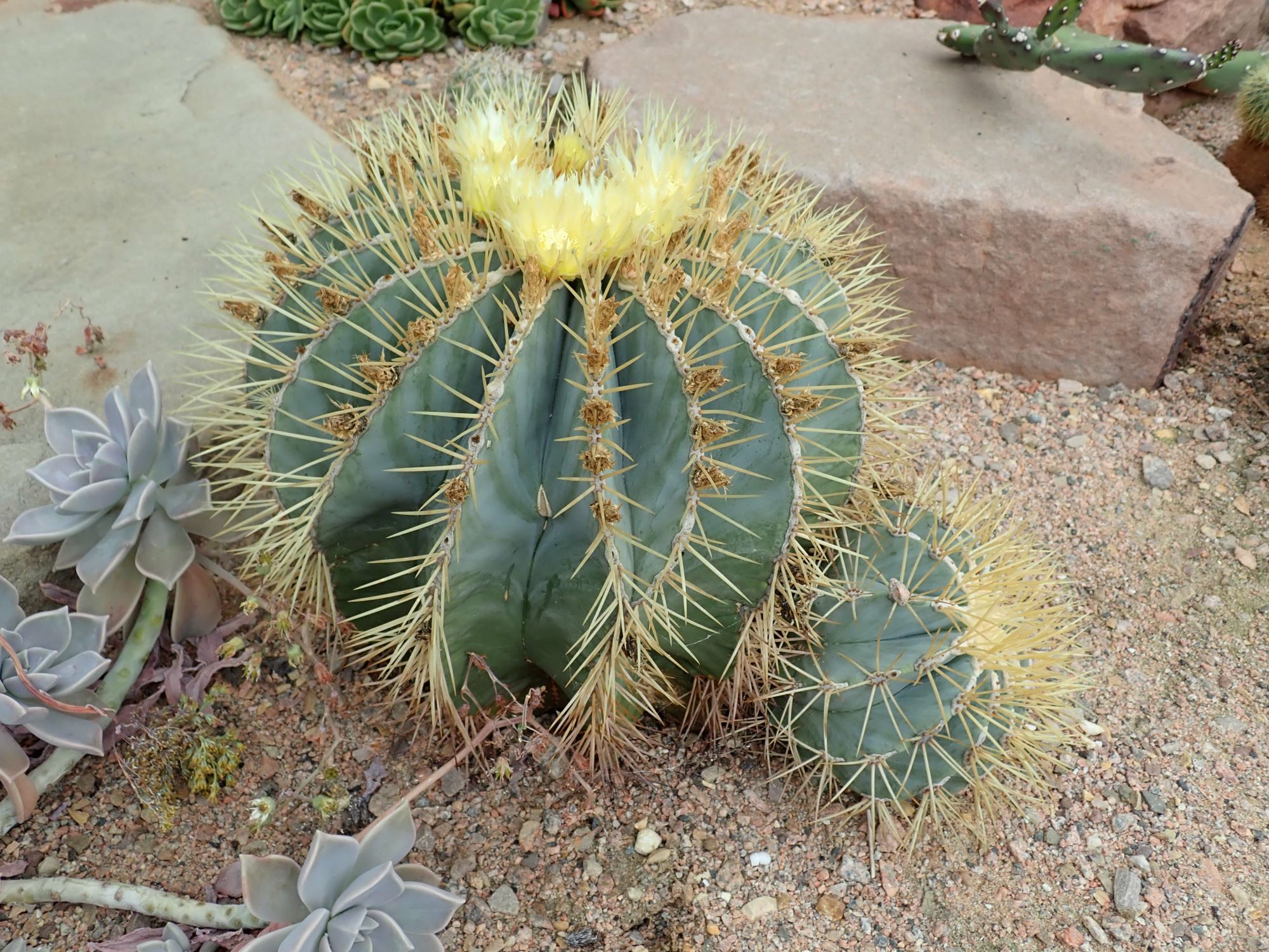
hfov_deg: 60.0
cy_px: 476
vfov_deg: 46.8
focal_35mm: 30
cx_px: 634
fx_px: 1100
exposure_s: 1/200
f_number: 3.2
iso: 100
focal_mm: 5.5
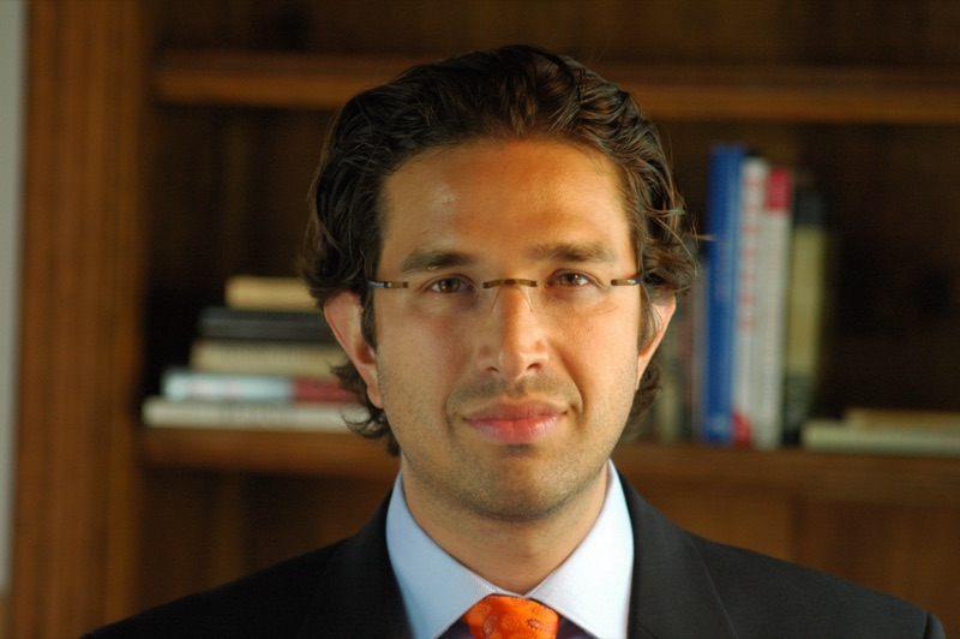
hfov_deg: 12.5
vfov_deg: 8.3
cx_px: 480
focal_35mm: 165
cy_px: 320
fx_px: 4396
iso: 640
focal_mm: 110
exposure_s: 1/100
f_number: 4.5
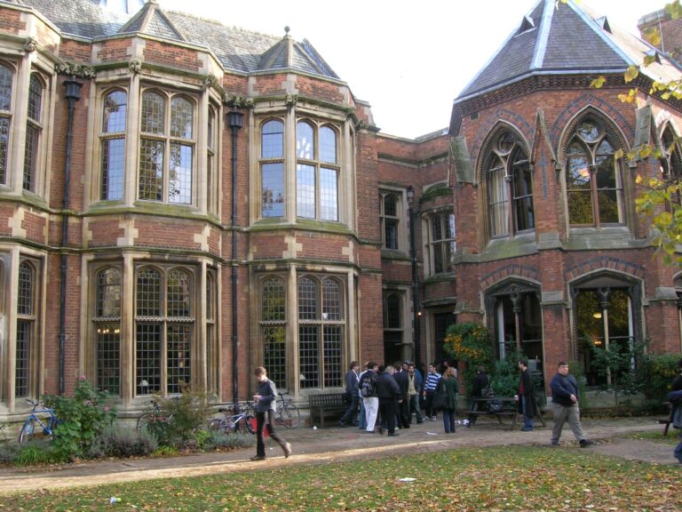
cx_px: 341
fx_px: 670
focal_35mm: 34
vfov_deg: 41.8
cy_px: 256
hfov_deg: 54.0
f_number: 4.9
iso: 50
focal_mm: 5.7
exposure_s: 1/31.2
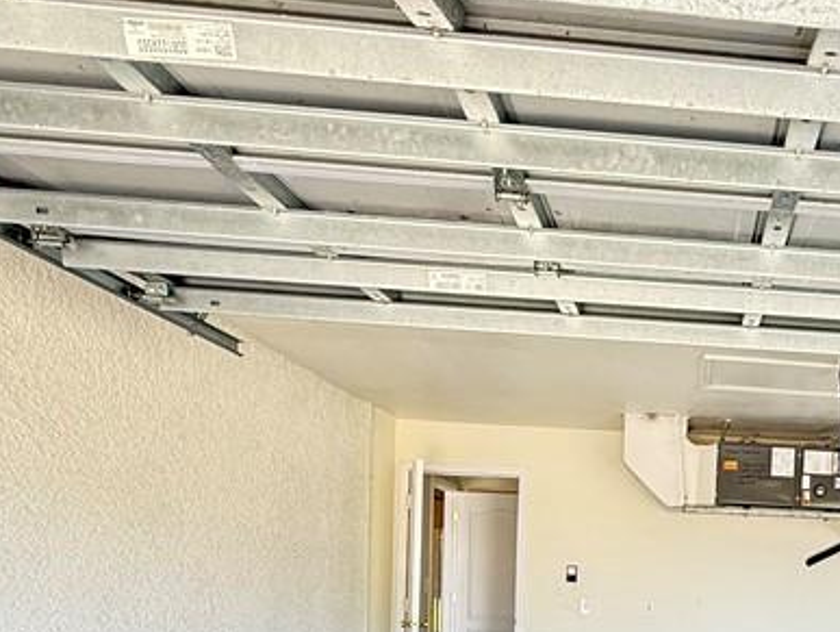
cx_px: 777
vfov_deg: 35.5
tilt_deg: -1.2
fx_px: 899
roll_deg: -0.5
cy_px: 610
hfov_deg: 44.9
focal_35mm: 37
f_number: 2.2
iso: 125
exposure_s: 1/102
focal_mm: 2.22
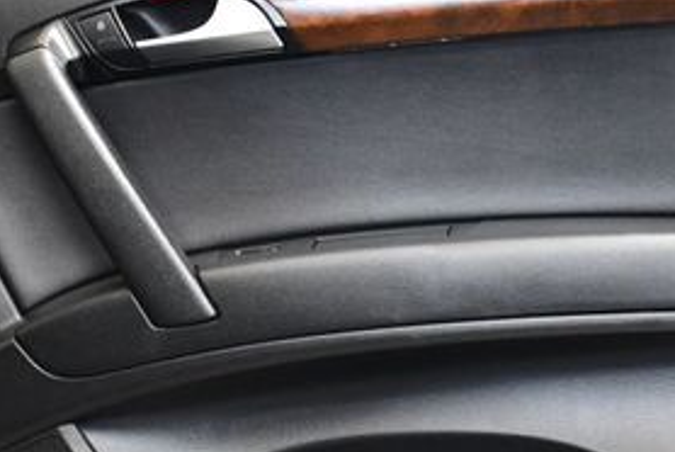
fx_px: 1558
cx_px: 345
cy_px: 357
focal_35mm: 83
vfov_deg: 16.4
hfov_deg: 24.4
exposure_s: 1/60
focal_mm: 18
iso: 4000
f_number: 3.5
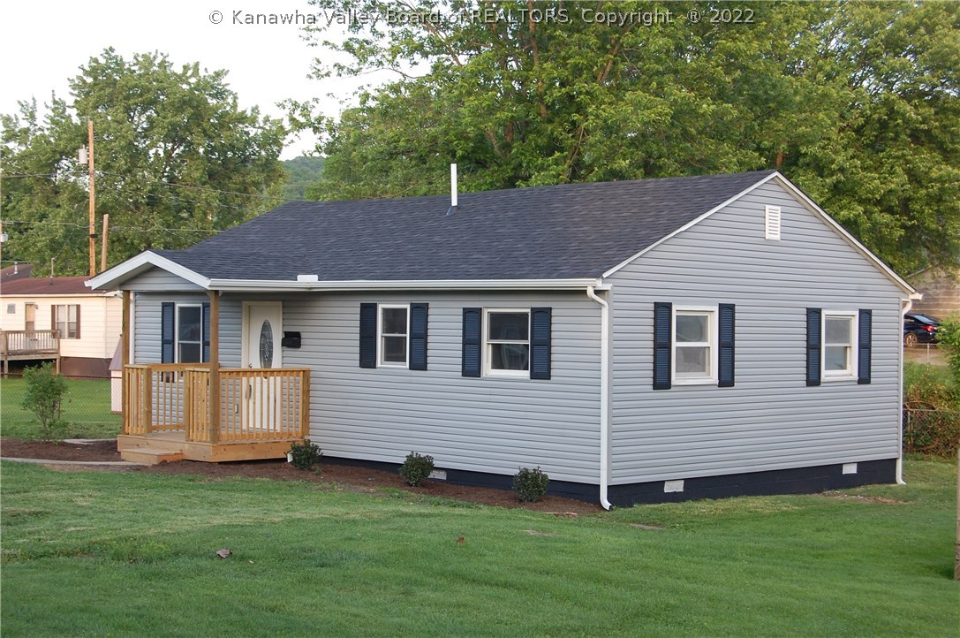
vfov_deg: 22.6
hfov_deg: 33.4
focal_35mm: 60
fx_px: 1598
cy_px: 319
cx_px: 480
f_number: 8
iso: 400
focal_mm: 40
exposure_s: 1/80
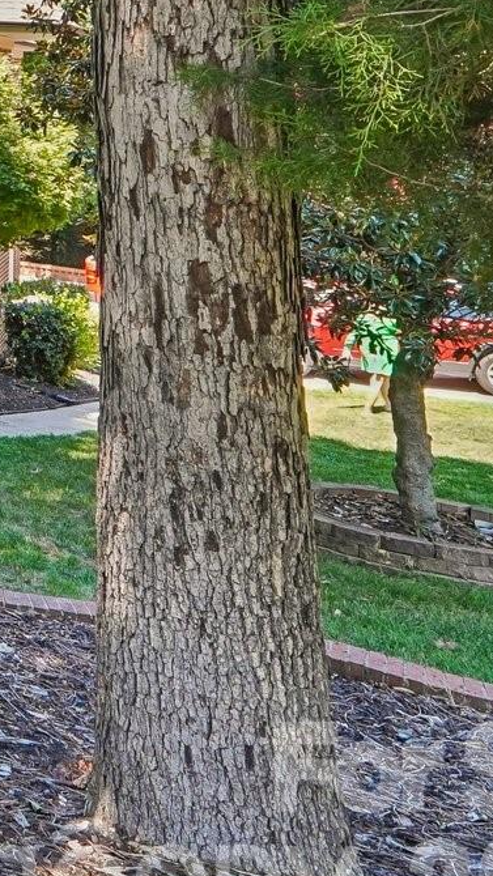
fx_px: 1115
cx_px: -649
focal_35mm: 48
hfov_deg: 15.5
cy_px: 86
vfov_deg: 39.7
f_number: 8
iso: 320
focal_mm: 10
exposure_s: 1/30
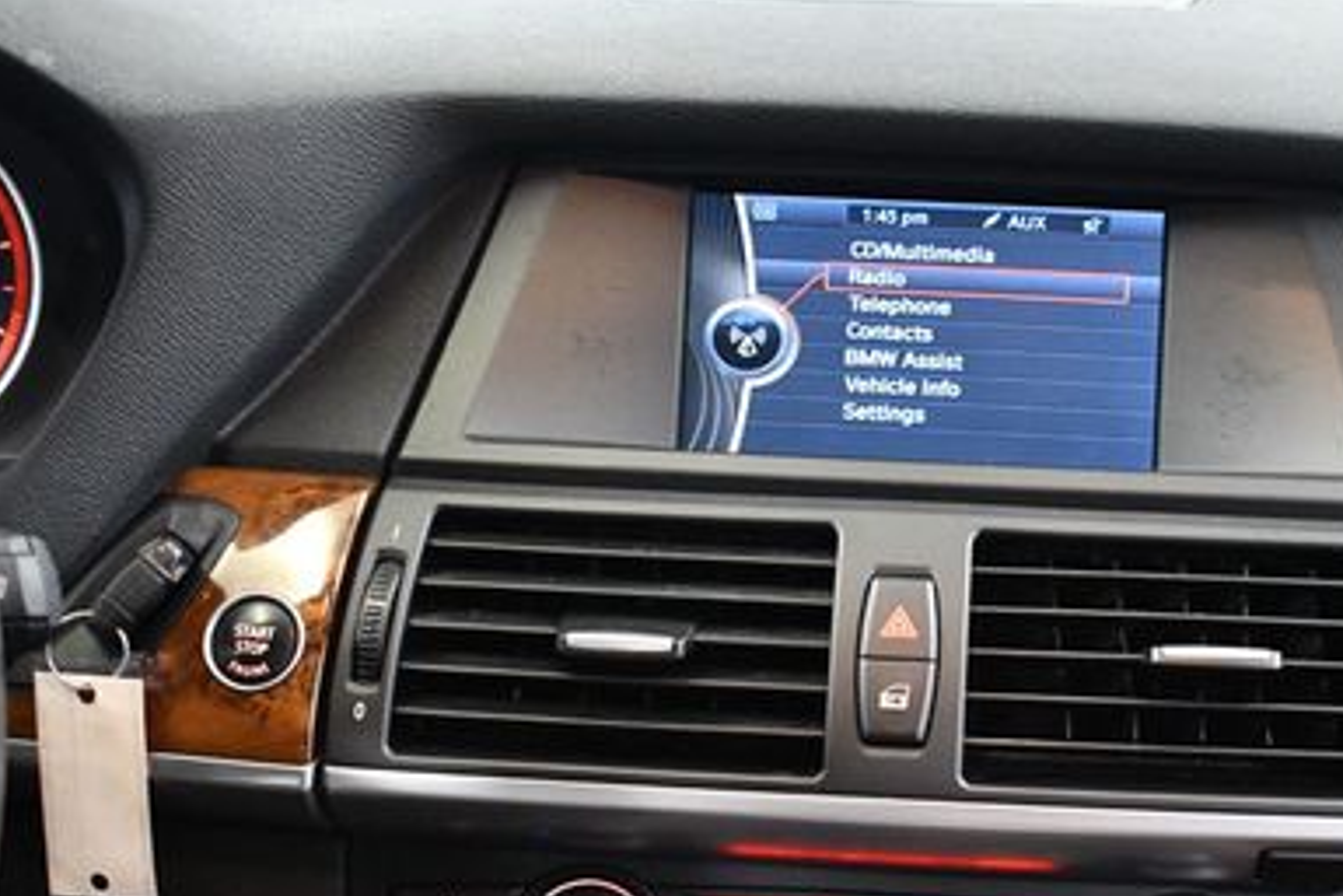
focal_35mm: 60
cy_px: 700
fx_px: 2238
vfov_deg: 22.4
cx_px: 885
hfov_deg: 33.1
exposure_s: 1/60
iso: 5000
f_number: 4
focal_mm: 24
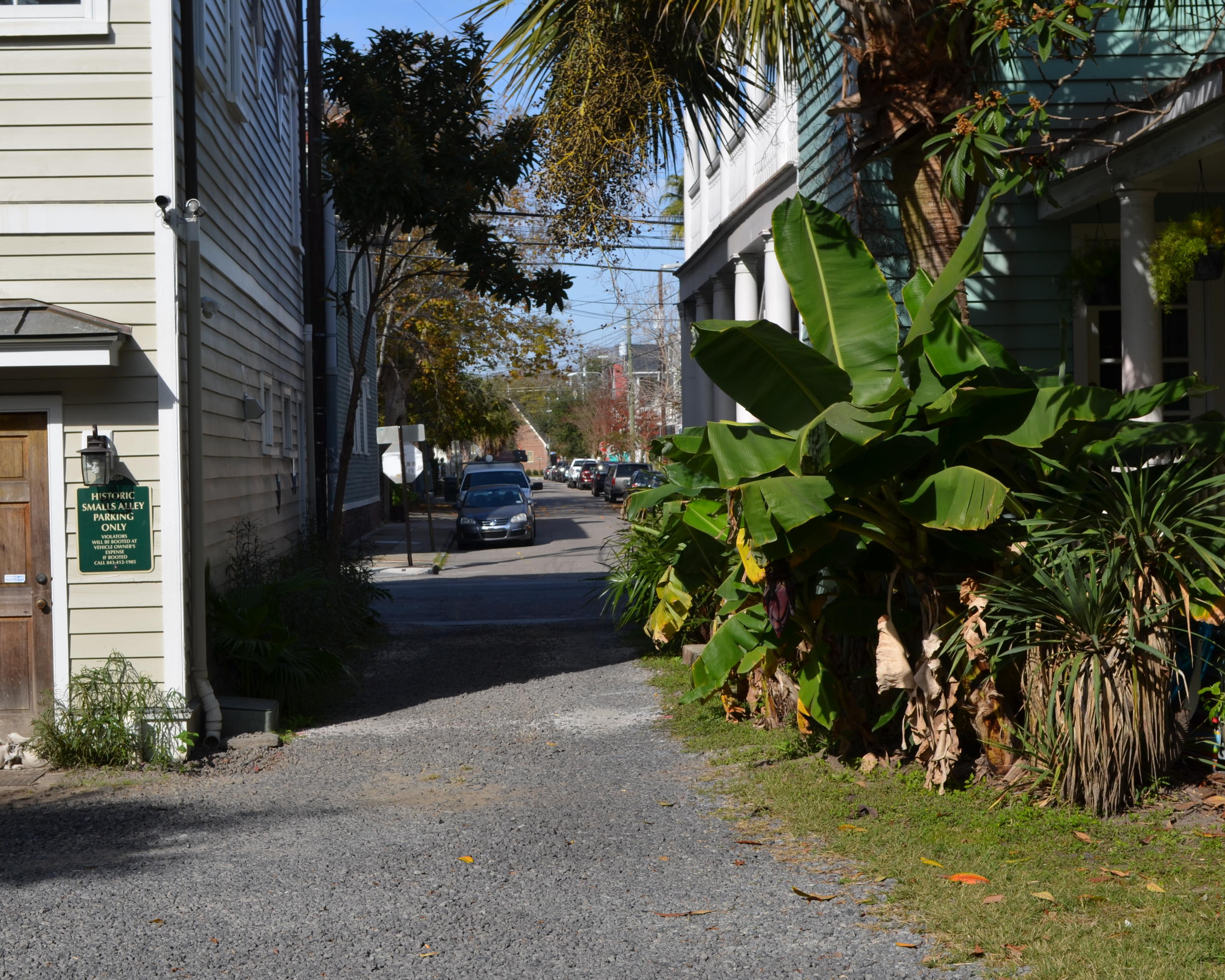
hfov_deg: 29.1
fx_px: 2356
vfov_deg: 23.5
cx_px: 604
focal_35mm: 65
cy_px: 488
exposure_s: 1/250
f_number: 8
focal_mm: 38
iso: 100
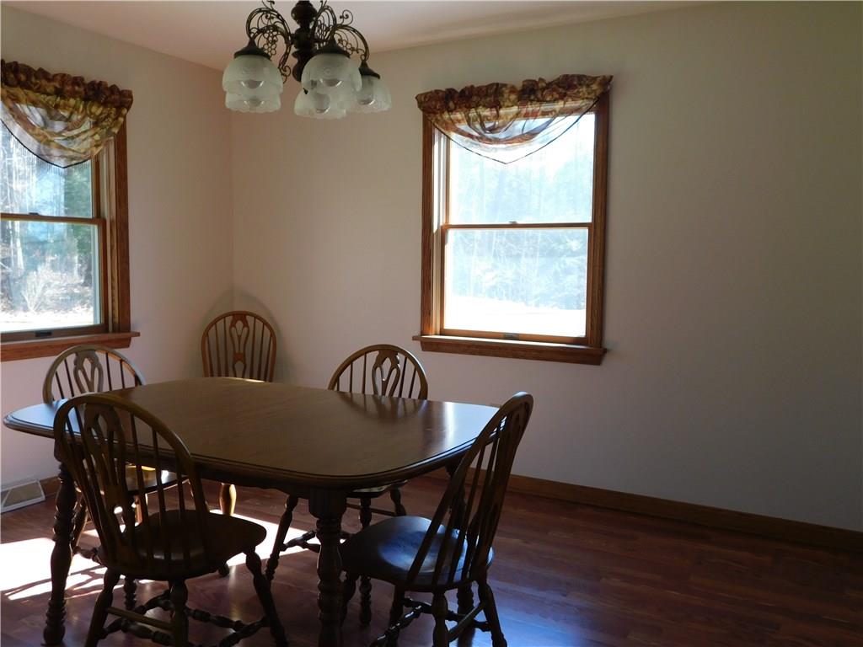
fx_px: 748
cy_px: 324
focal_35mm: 30
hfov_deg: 60.0
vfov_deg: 46.8
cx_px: 432
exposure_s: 1/50
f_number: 3.2
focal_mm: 5.3
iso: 125
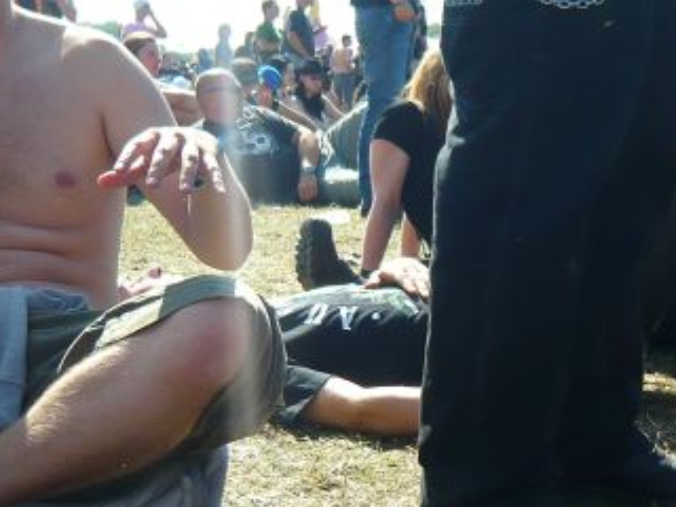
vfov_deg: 21.0
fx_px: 1367
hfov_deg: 26.9
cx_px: 589
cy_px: 260
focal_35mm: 70
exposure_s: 1/500
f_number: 2.8
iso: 100
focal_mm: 4.6
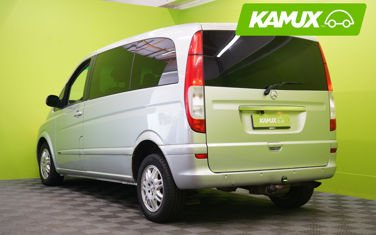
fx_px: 523
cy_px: 117
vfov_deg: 25.3
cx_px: 188
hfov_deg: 39.6
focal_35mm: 51
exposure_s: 1/25
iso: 400
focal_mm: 50
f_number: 5.6
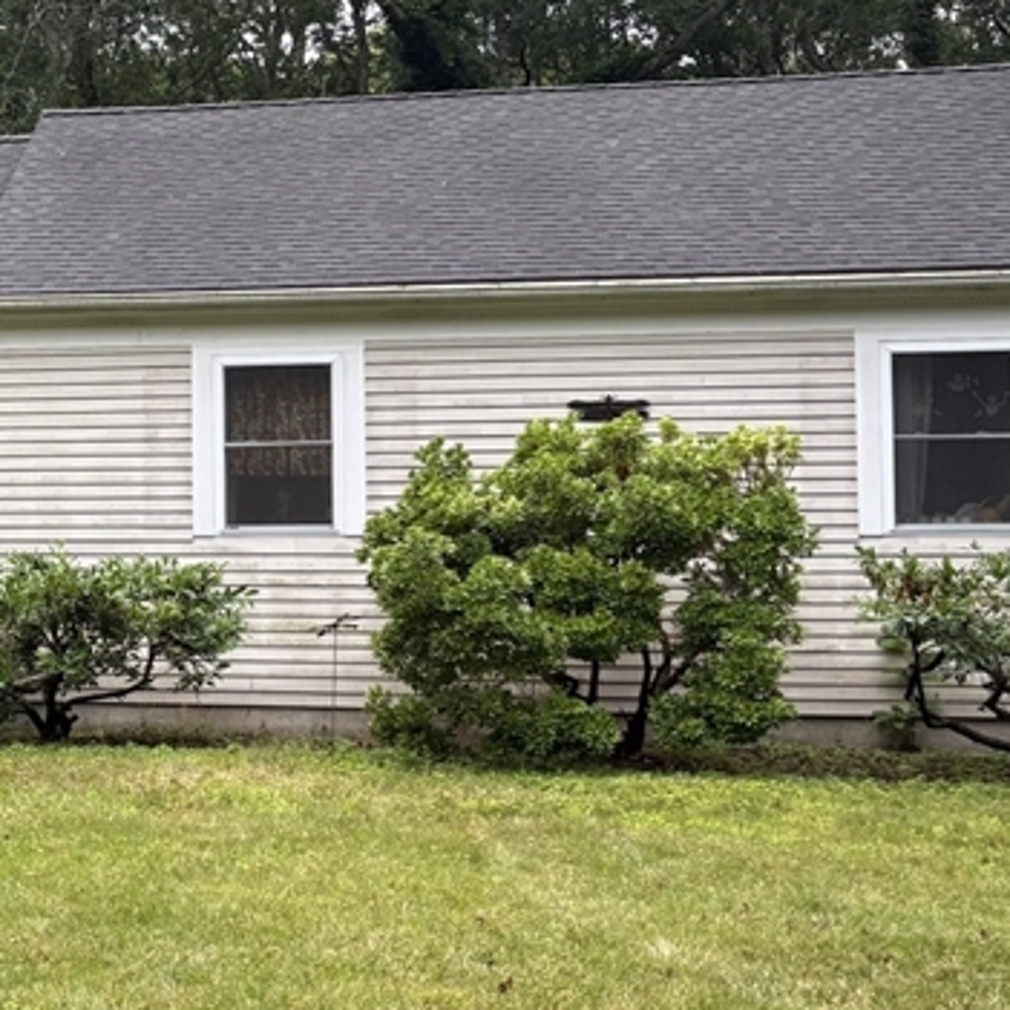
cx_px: -112
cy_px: 460
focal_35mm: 67
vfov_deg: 25.7
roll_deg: +0.3
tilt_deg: +3.1
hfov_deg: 24.0
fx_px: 2212
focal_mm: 5.96
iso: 40
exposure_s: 1/326
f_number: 1.6
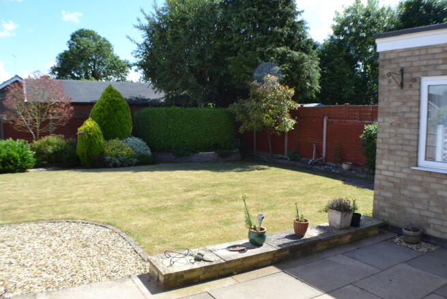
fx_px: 447
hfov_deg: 53.1
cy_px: 150
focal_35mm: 36
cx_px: 224
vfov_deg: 36.9
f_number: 6.3
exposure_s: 1/160
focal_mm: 24
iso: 100
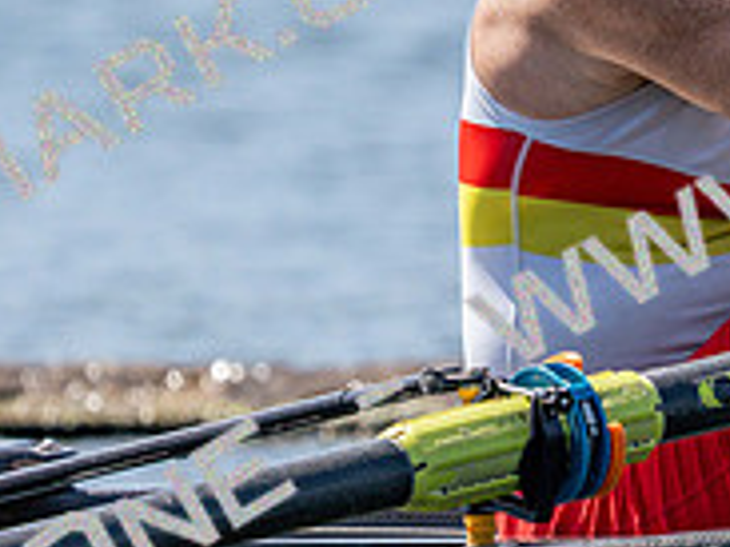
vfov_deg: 1.2
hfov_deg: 1.6
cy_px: 373
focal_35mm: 1265
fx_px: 26659
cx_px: 961
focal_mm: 415
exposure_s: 1/2000
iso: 400
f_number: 6.3
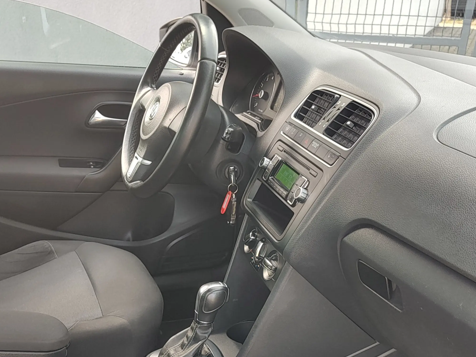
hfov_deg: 42.8
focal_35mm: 44
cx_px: 202
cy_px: 335
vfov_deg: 31.1
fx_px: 605
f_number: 1.8
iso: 115
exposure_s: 1/100
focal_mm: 5.56
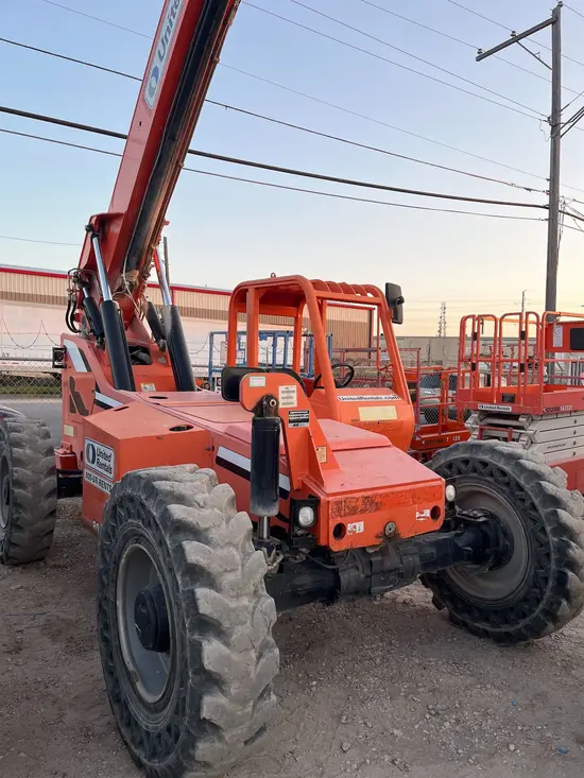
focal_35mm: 26
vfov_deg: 67.3
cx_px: 292
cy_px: 389
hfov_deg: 53.1
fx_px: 585
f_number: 1.6
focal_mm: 5.1
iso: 50
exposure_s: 1/381
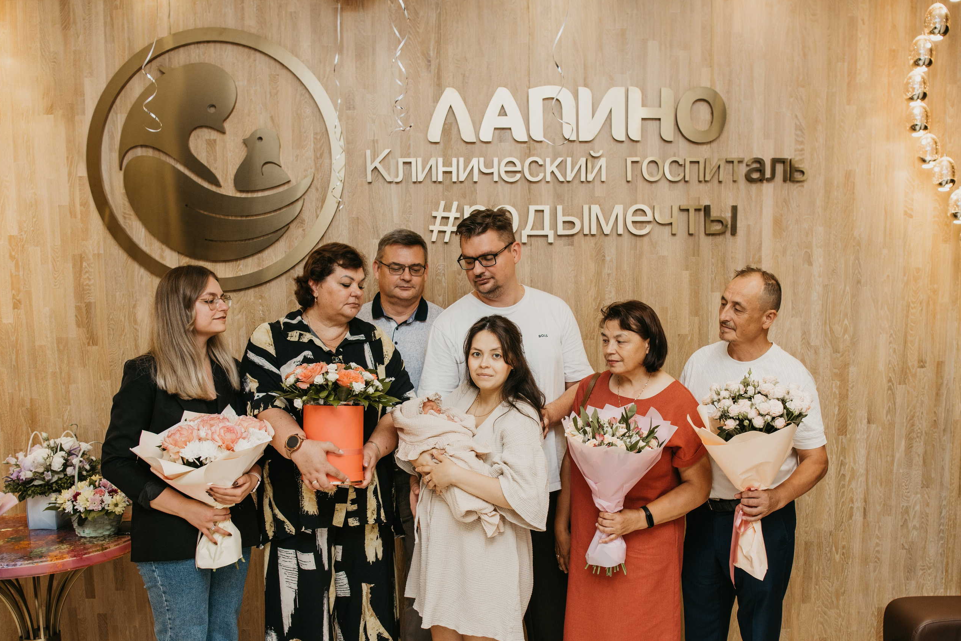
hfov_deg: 54.4
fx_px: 934
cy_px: 424
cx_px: 505
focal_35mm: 35
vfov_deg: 37.5
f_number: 4
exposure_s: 1/160
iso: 200
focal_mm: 26
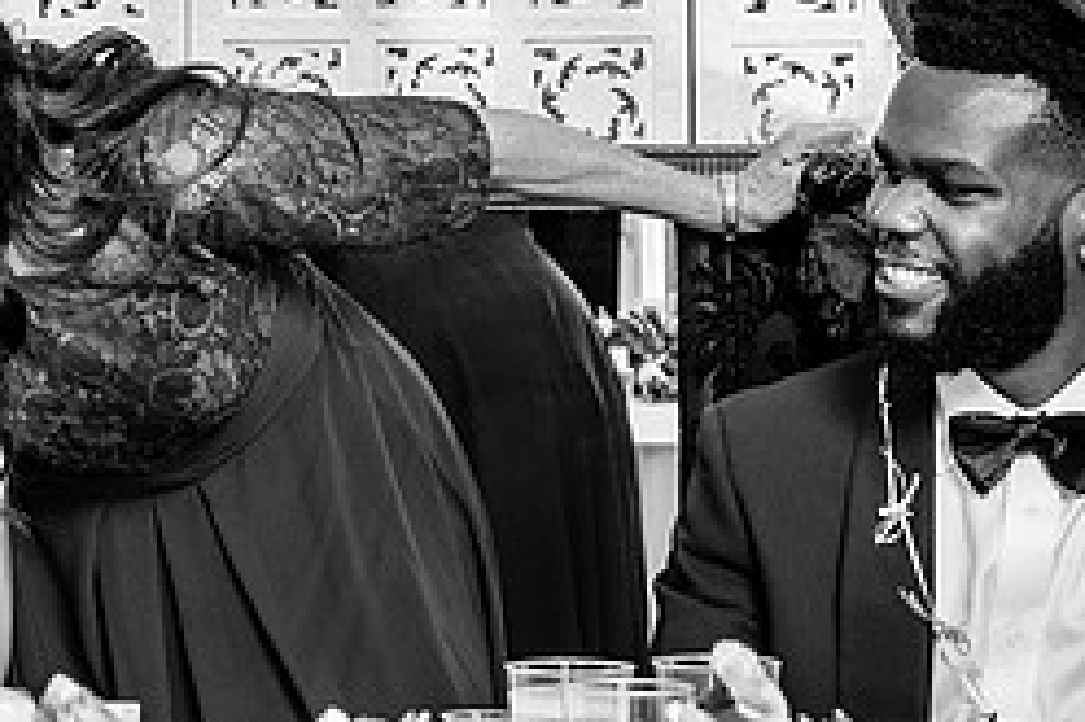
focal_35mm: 154
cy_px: 134
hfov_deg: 13.3
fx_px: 4638
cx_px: 247
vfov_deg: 8.9
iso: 1600
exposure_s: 1/200
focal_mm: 48
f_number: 5.6
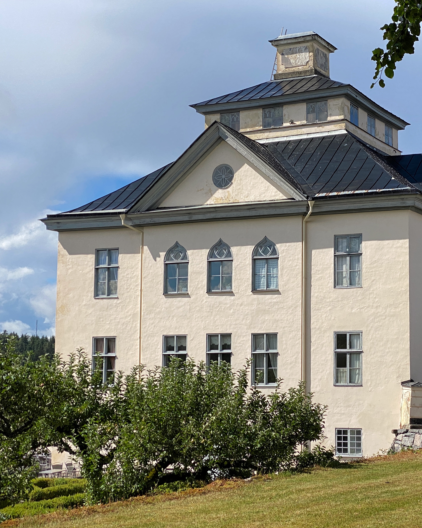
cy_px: 264
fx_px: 1062
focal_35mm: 68
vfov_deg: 27.9
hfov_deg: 22.2
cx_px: 325
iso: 20
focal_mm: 6
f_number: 2
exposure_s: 1/2398
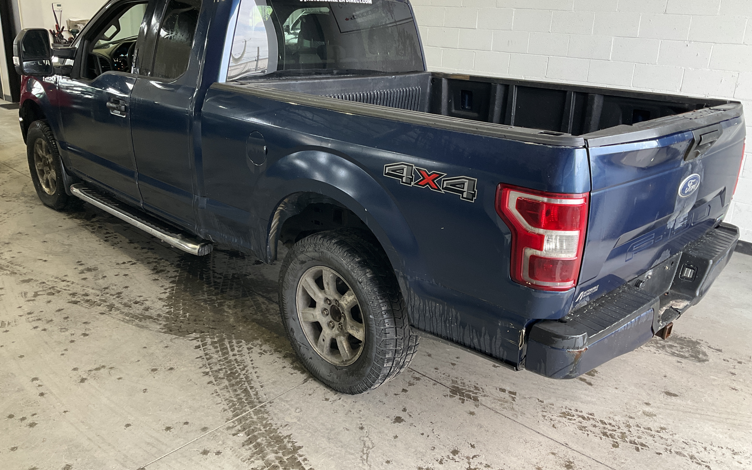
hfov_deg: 61.2
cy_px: 229
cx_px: 377
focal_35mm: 31
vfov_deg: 40.6
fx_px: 635
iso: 64
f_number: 1.8
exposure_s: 1/122
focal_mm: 3
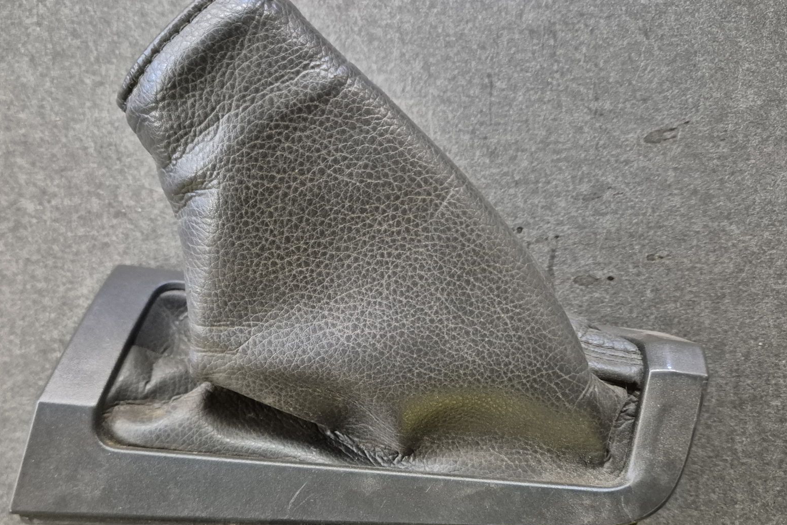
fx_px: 678
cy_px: 301
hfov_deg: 60.2
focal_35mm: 31
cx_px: 353
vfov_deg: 42.2
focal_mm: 5.4
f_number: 1.8
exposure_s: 1/100
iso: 2500
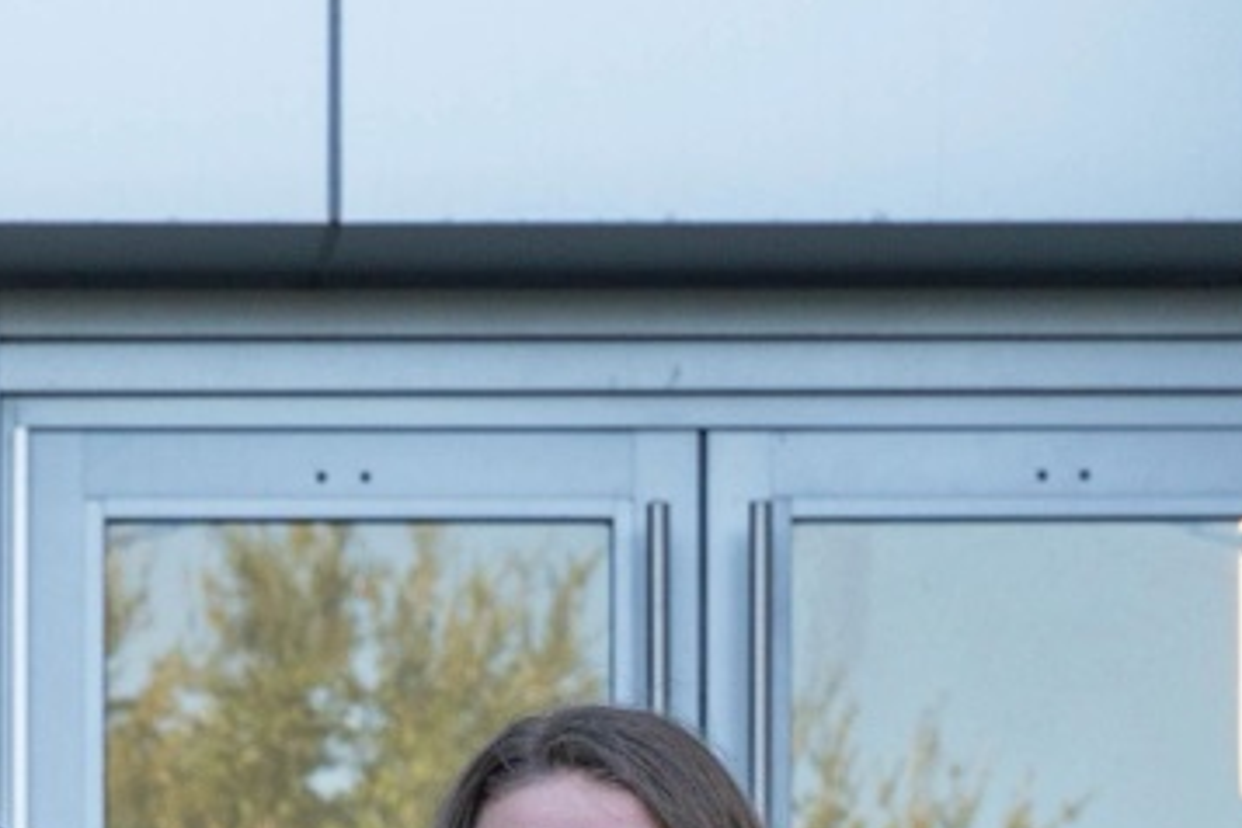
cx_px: -431
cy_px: 2326
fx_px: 9914
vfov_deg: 4.6
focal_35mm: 287
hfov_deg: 7.1
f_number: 5.6
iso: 400
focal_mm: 42.8
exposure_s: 1/200
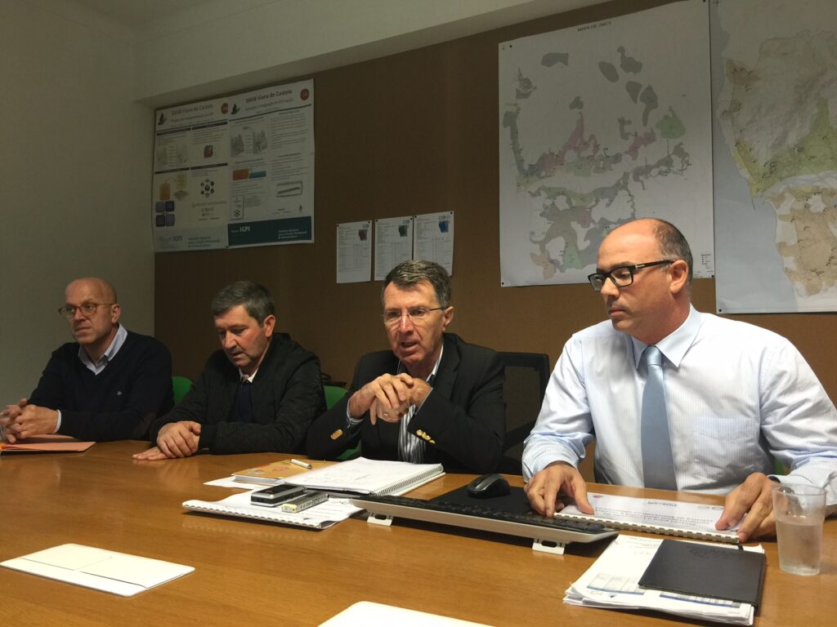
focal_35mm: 29
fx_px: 701
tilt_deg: +2.4
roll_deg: -0.2
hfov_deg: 61.7
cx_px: 418
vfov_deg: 48.2
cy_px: 314
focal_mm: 4.15
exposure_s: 1/17
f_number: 2.2
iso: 64
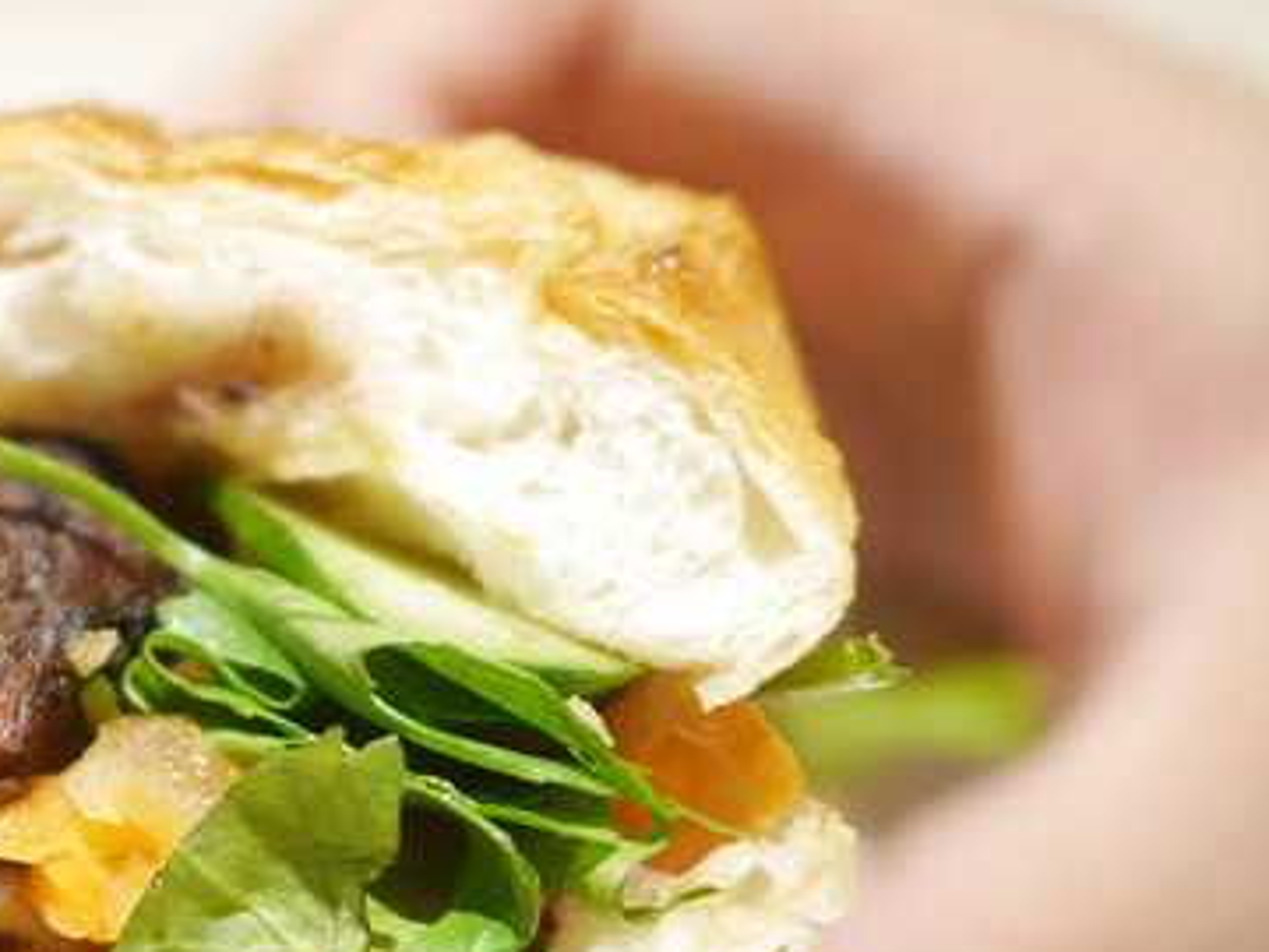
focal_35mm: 75
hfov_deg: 24.5
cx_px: -74
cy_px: 612
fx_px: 2749
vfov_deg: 19.6
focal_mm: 15
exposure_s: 1/60
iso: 200
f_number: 1.7
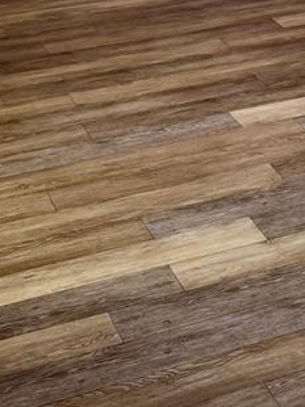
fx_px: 1094
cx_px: 309
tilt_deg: -9.2
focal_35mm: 93
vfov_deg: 18.8
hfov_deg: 15.6
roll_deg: -0.3
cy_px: -192
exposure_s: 1/60
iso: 160
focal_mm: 6.76
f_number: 1.78
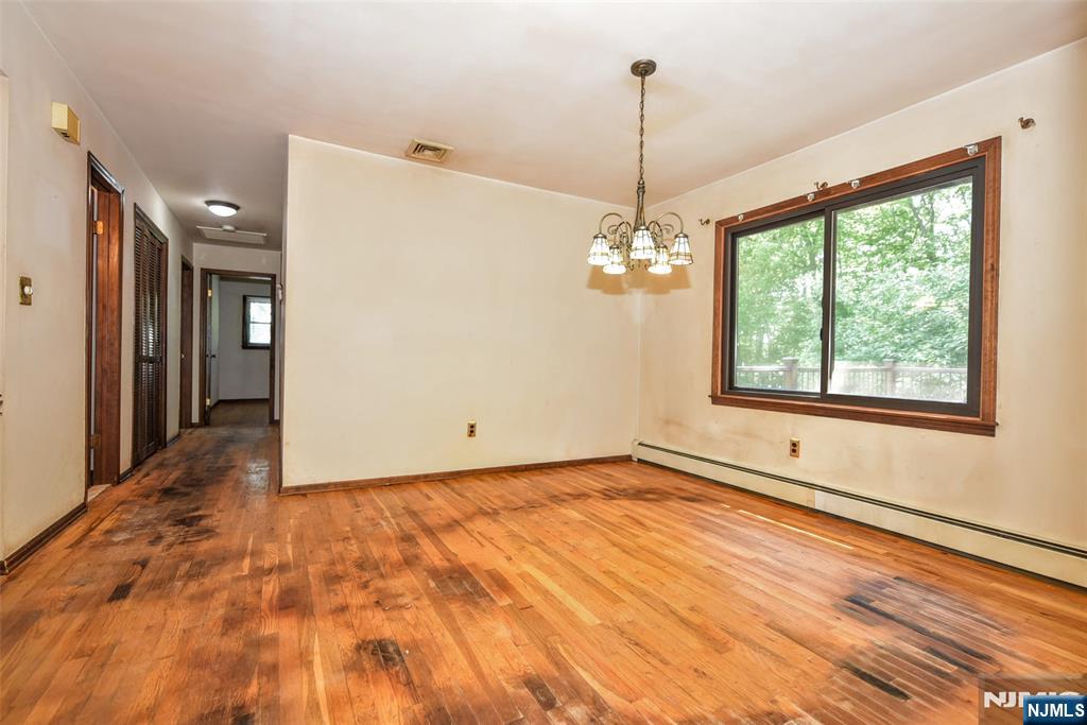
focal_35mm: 16
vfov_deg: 73.8
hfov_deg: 96.7
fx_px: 483
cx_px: 544
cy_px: 362
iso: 800
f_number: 3.5
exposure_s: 1/60
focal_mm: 16
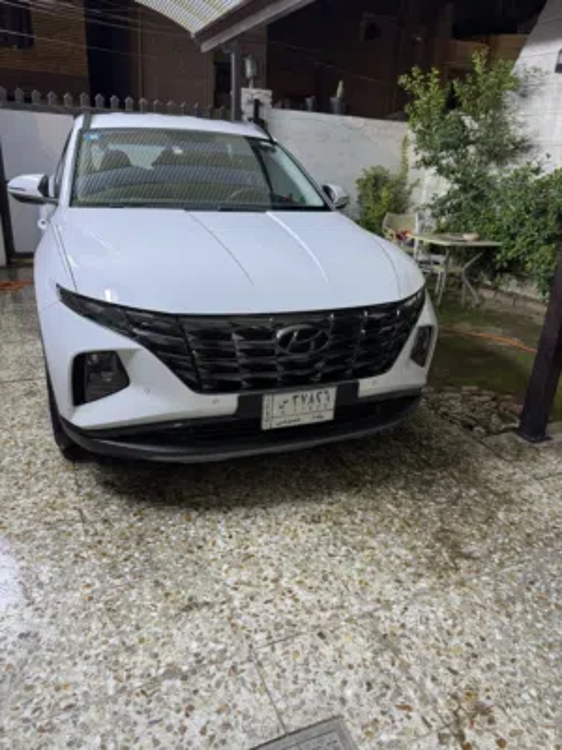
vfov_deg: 71.6
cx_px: 281
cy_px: 375
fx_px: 520
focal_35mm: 24
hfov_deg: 56.8
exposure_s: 1/51
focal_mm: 6.76
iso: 200
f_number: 1.78
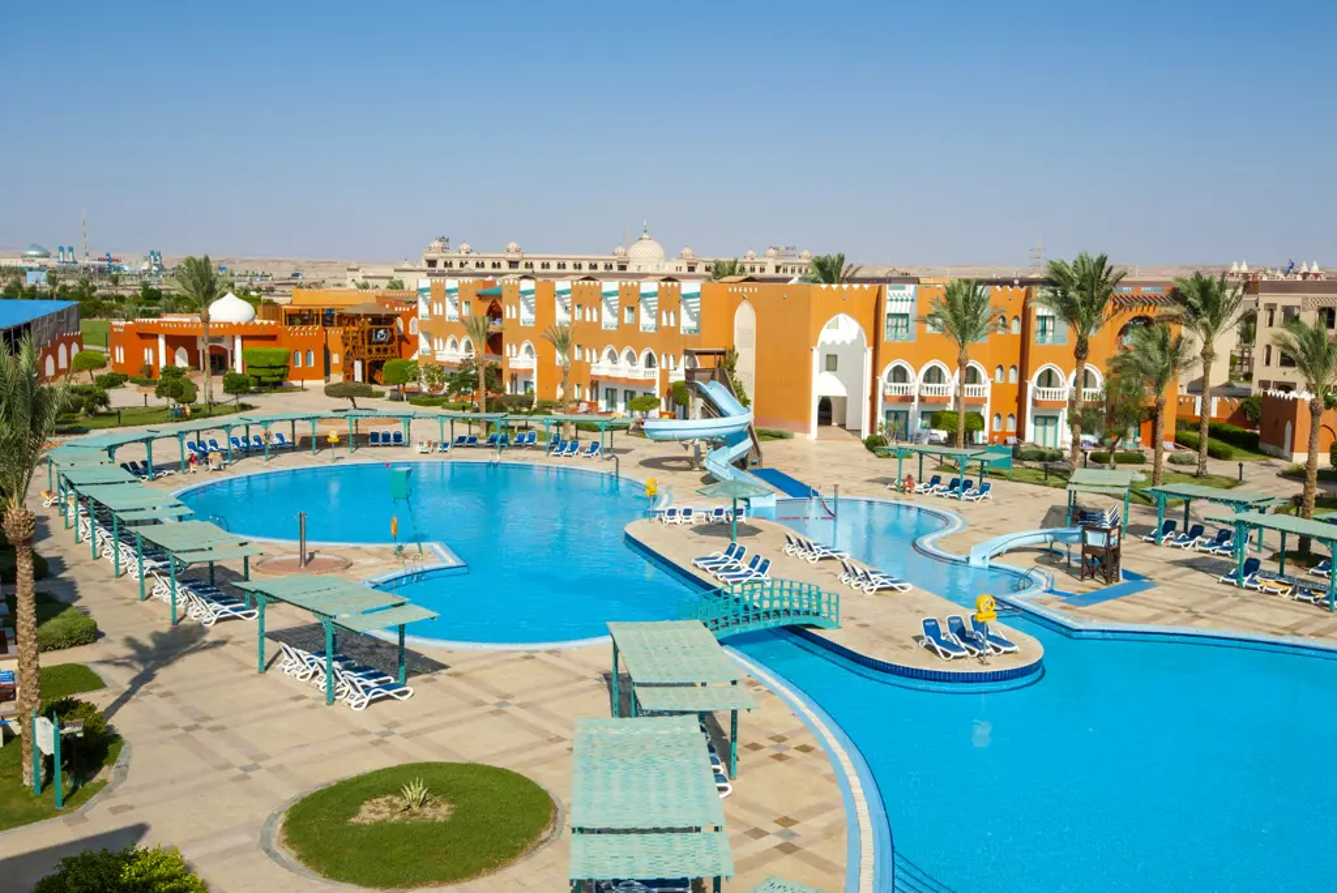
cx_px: 668
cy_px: 446
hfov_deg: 54.4
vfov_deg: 37.9
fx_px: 1301
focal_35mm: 35
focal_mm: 35
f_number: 16
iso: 200
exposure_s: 1/400
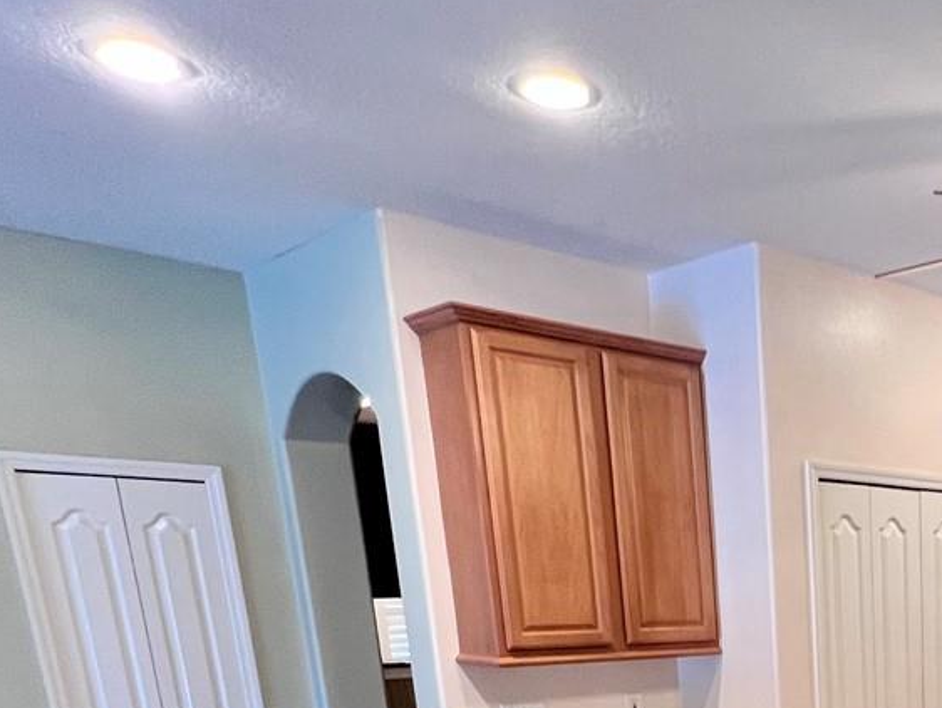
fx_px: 1007
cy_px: 881
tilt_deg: -16.7
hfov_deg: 41.2
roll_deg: -0.1
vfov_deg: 31.4
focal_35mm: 37
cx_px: 1009
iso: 160
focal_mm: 1.57
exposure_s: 1/60
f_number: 1.8
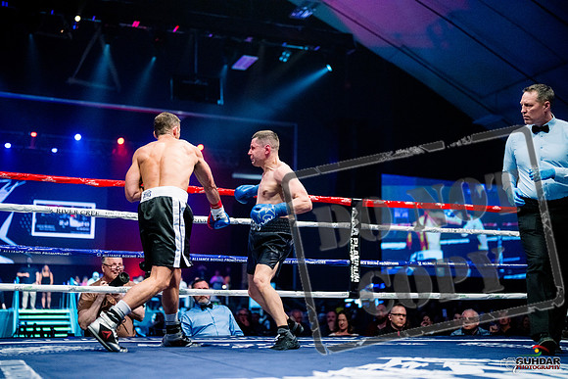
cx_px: 284
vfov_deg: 27.0
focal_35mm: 50
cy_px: 190
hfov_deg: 39.6
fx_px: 789
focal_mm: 50
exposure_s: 1/1600
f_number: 1.4
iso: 6400
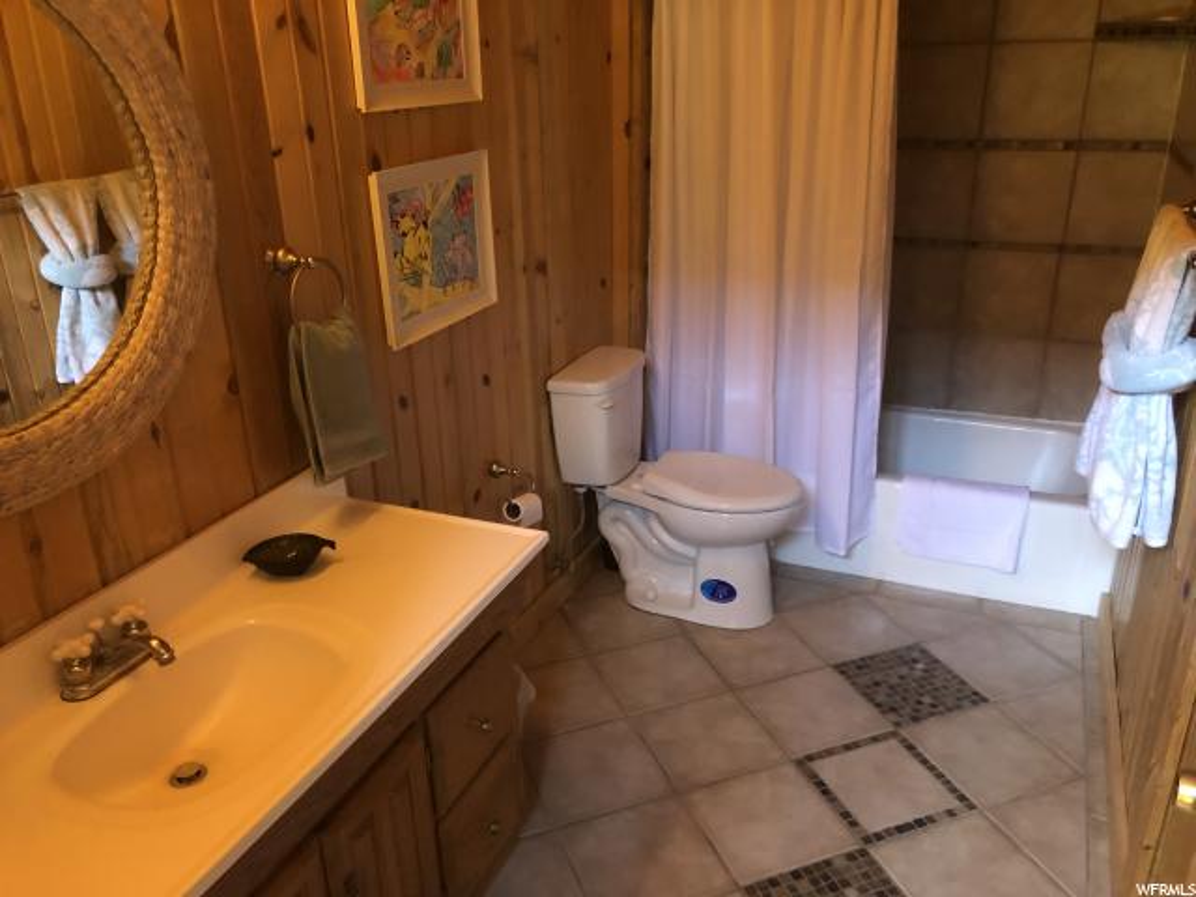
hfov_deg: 63.4
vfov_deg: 49.7
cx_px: 598
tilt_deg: -20.6
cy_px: 448
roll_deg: +3.4
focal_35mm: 28
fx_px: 967
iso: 80
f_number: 1.8
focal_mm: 3.99
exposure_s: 1/5
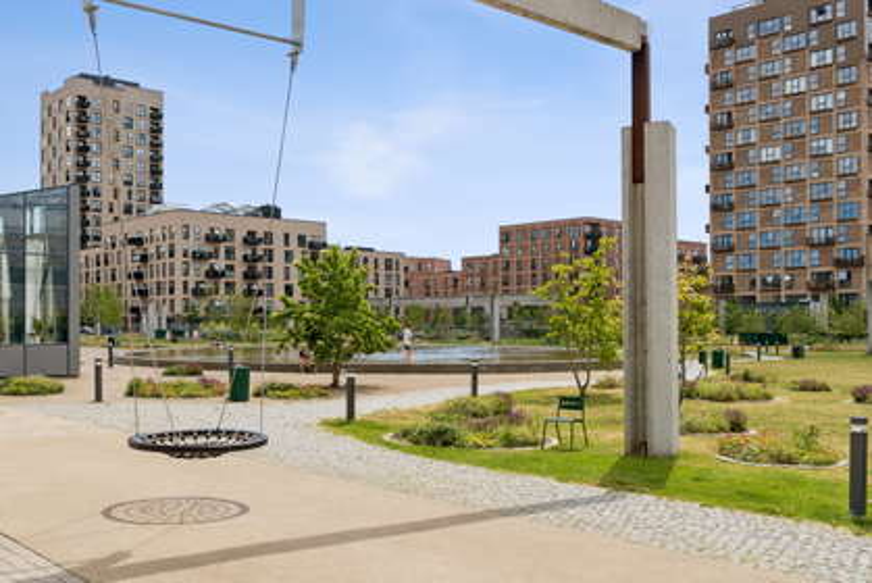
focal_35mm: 36
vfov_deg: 36.9
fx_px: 873
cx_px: 436
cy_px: 292
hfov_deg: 53.1
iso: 200
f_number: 8
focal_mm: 24
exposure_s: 1/500
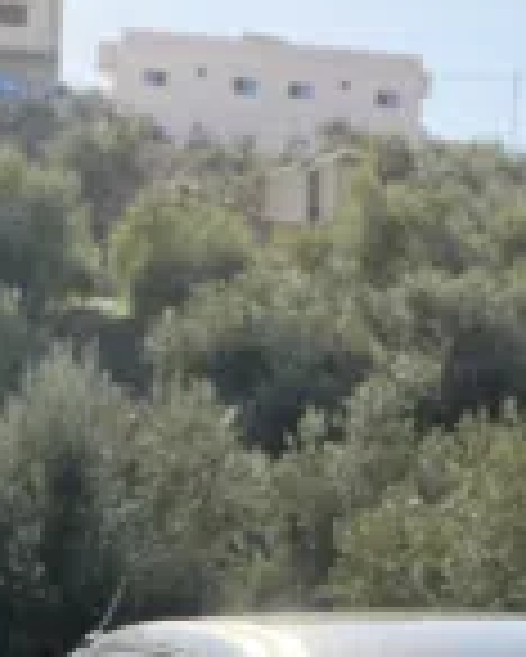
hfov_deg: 11.1
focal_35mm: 139
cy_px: 855
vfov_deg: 13.4
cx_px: 378
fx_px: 2702
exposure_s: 1/940
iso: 20
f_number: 2
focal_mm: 6
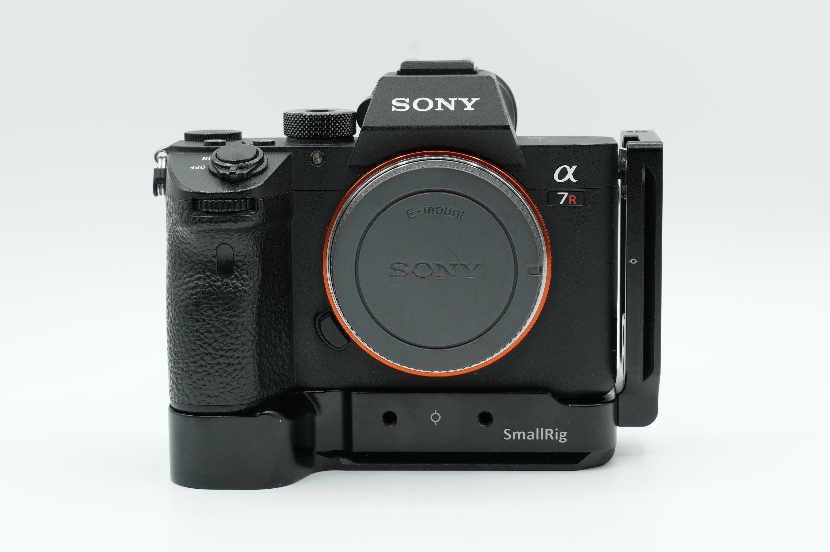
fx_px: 1693
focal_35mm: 74
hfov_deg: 27.5
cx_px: 415
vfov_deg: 18.5
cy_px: 276
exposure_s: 1/80
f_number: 10
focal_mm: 49
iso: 400
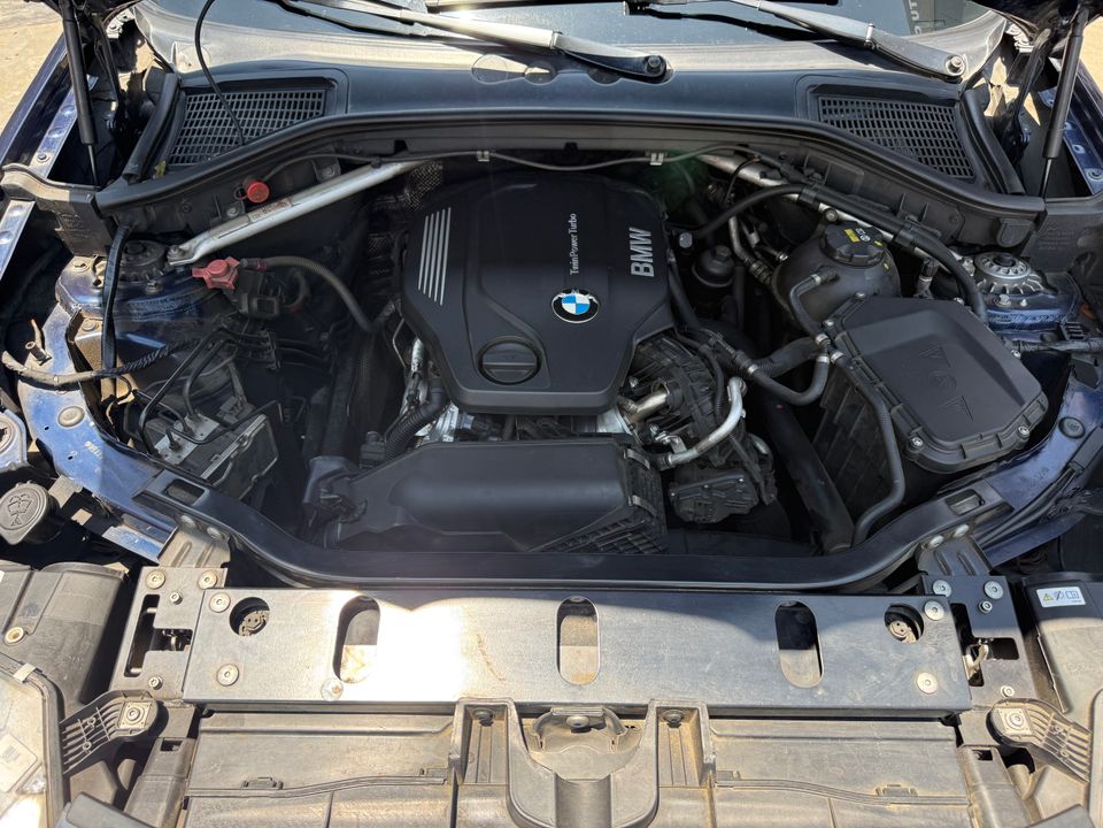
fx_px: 765
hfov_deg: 71.6
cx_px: 552
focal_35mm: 24
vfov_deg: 56.8
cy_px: 414
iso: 100
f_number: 1.78
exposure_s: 1/665
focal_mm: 6.76
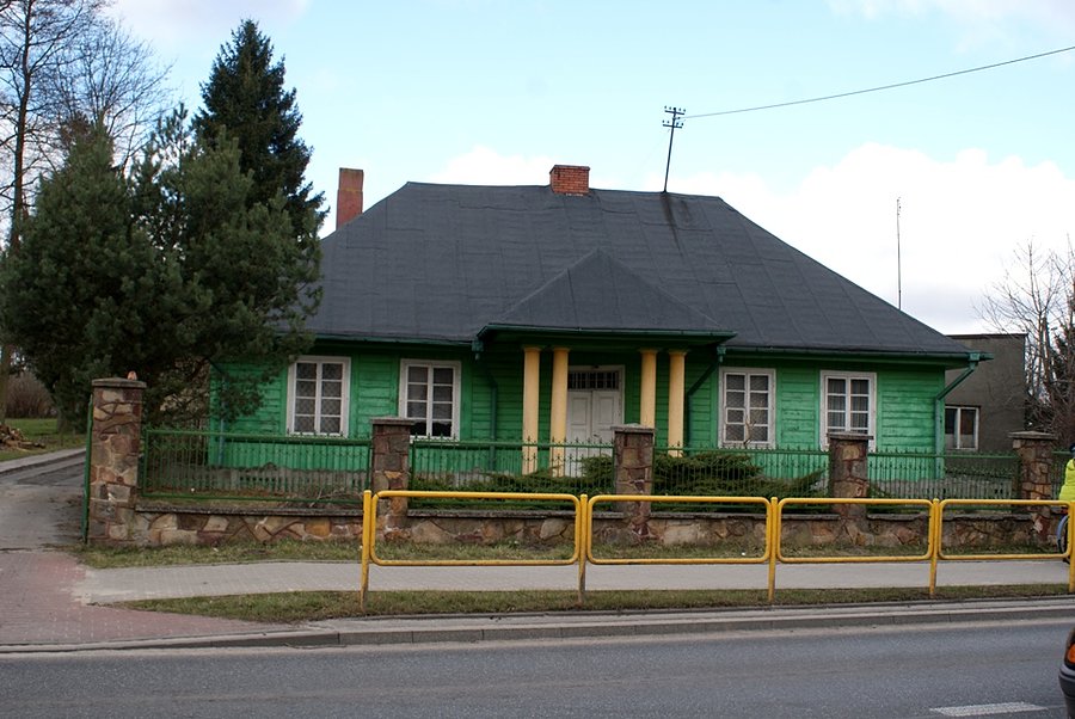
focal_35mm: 42
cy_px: 360
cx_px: 538
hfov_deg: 46.4
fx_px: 1255
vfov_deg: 32.0
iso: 100
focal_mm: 28
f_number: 8
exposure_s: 1/125
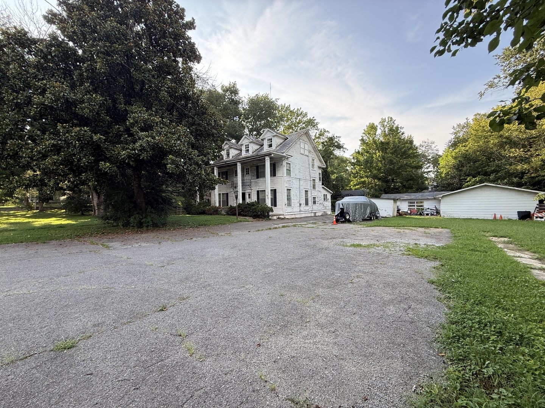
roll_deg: +1.6
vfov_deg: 85.7
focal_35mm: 14
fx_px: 220
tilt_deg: +1.4
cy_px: 204
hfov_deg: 102.1
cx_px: 272
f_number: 2.2
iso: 64
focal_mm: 2.22
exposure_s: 1/297
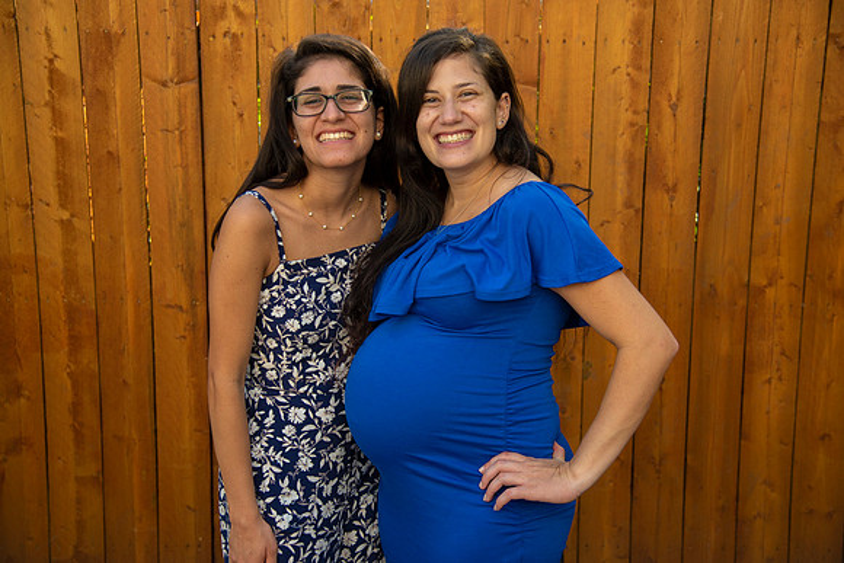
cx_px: 422
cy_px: 282
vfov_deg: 28.1
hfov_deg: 41.1
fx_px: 1126
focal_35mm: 48
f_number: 4
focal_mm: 48
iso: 125
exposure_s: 1/320
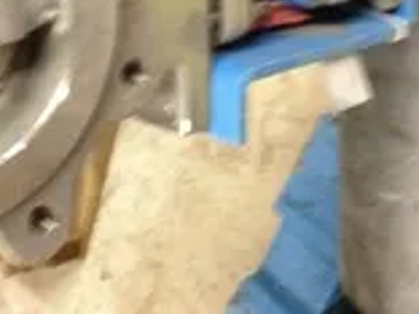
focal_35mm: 90
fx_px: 1089
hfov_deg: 21.6
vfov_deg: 16.1
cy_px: -3
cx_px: 99
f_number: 2.4
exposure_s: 1/15
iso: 400
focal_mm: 4.28
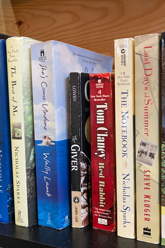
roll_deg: +2.1
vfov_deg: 51.9
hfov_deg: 35.9
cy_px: 124
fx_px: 254
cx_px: 86
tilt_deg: -4.3
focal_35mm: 37
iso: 500
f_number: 1.6
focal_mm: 5.1
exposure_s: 1/30
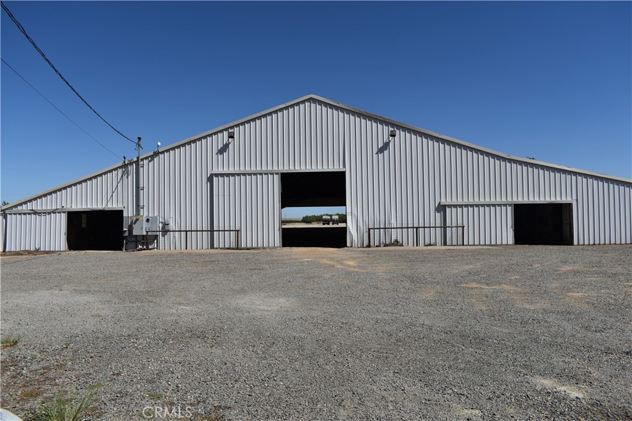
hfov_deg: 67.4
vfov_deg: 47.9
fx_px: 474
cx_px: 316
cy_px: 210
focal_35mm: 27
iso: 100
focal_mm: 18
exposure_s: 1/640
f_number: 8
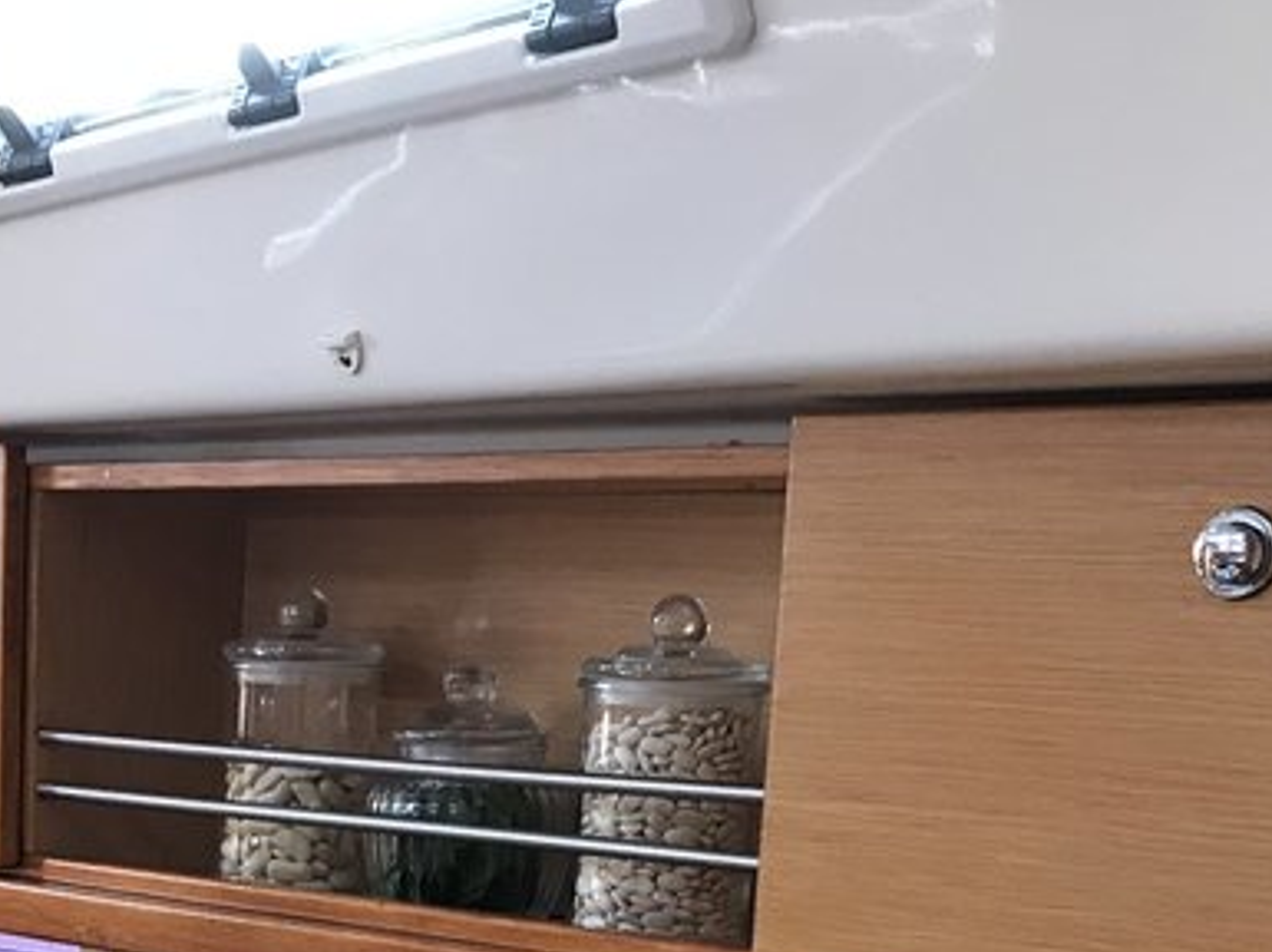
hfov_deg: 23.5
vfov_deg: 17.3
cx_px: 35
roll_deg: -2.8
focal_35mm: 80
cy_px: 1246
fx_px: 2937
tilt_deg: -11.3
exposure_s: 1/23
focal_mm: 3.99
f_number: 1.8
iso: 40
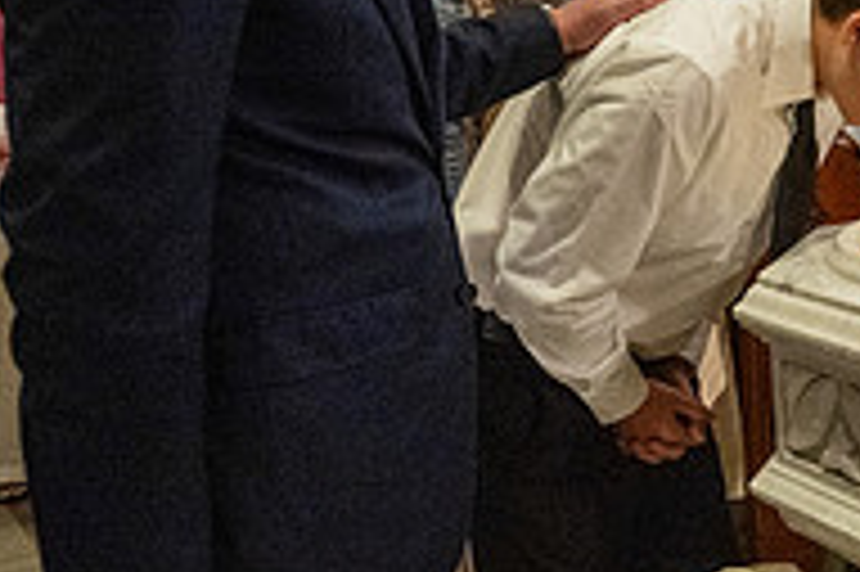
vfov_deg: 18.5
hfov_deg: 24.9
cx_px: 1045
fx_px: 1742
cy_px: 160
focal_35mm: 73
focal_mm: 24
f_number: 4.5
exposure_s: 1/60
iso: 5000
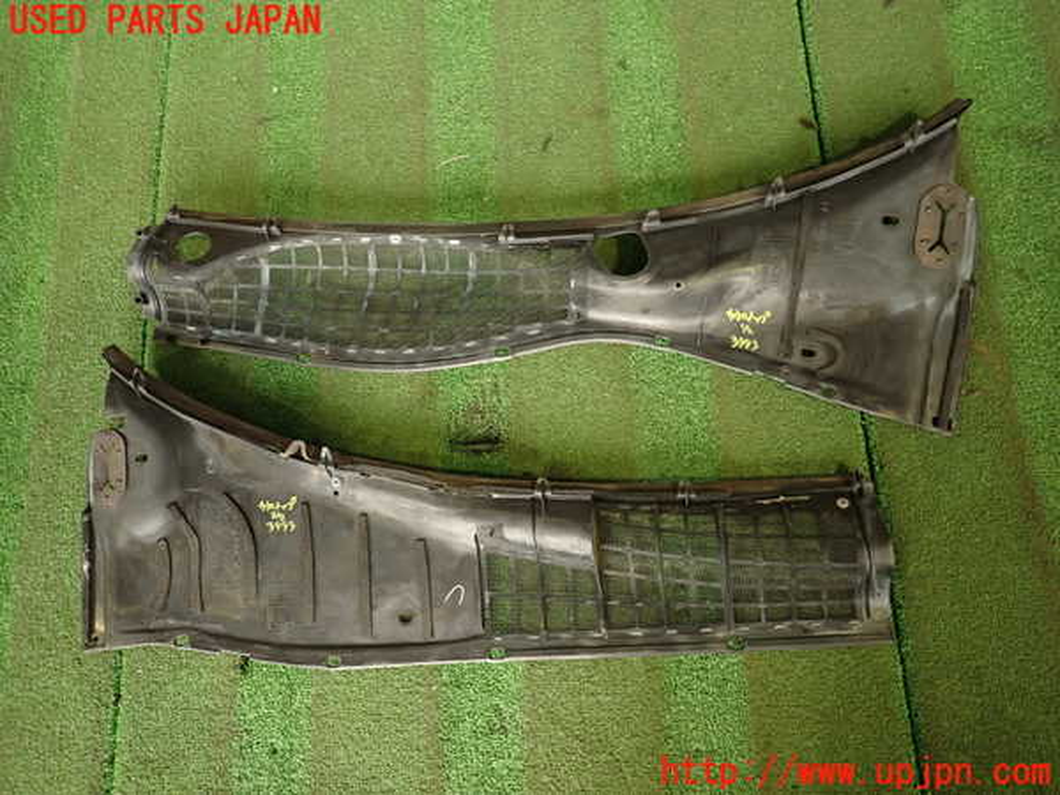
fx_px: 766
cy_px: 398
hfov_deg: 69.4
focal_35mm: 25
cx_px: 530
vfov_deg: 54.9
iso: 250
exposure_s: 1/30
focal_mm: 4.5
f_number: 2
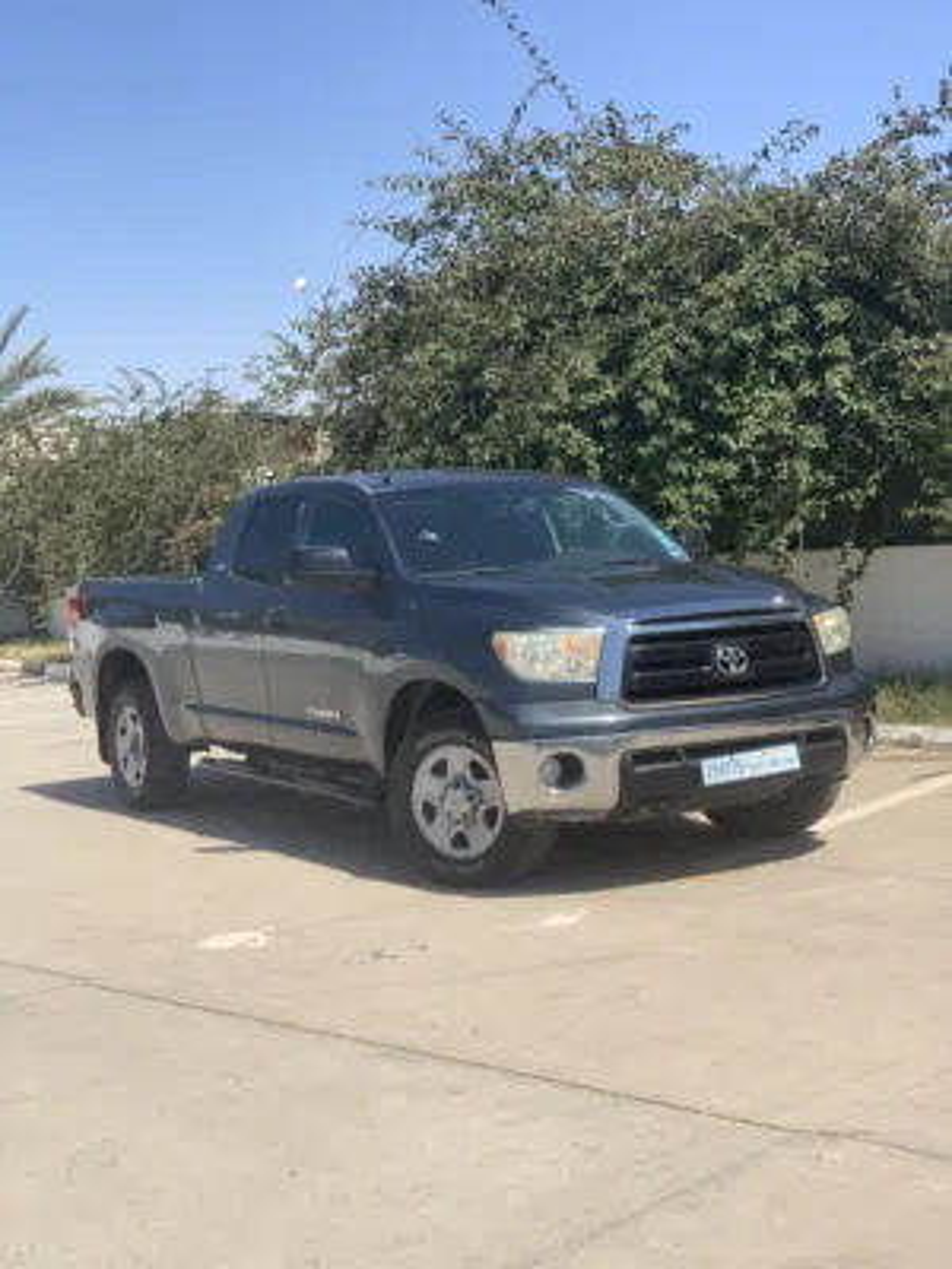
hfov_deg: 28.0
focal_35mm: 52
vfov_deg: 36.8
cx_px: 476
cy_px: 634
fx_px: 1907
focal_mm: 6
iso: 16
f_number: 2.4
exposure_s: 1/1170
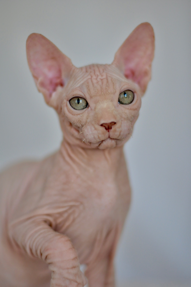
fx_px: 598
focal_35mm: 75
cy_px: 144
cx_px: 96
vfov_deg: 27.0
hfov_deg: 18.1
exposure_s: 1/1600
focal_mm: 50
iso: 800
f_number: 1.4
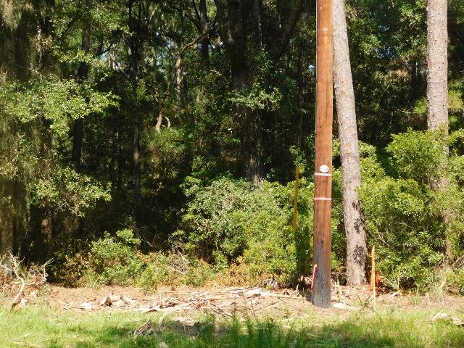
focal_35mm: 71
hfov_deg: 27.4
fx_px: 952
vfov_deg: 20.7
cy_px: 174
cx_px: 232
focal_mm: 12.6
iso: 125
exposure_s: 1/320
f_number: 4.3
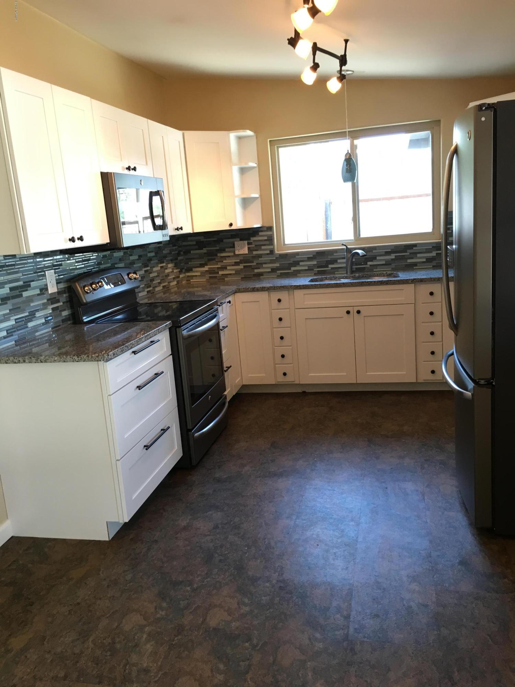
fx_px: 575
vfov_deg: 61.7
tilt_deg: -12.6
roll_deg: +4.1
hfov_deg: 48.2
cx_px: 258
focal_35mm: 29
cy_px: 344
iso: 80
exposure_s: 1/30
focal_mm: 4.15
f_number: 2.2
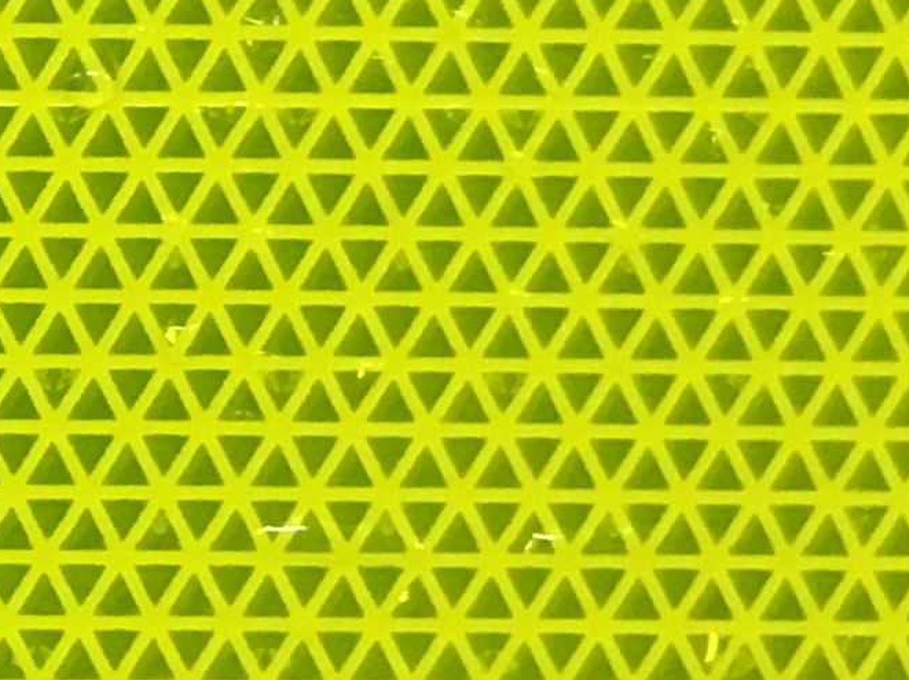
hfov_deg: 9.2
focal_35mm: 177
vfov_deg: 8.4
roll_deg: -1.7
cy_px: 528
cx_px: -1712
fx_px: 4645
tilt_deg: -31.6
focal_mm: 4.15
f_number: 2.2
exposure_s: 1/25
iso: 200
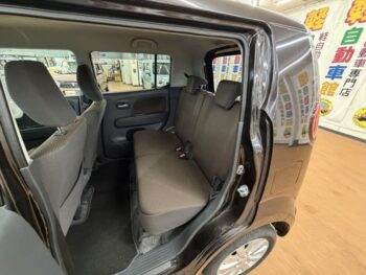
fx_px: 148
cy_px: 138
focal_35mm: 14
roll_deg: -1.7
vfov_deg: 85.7
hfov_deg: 102.0
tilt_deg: -24.8
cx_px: 183
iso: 640
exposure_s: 1/50
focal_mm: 2.22
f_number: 2.2
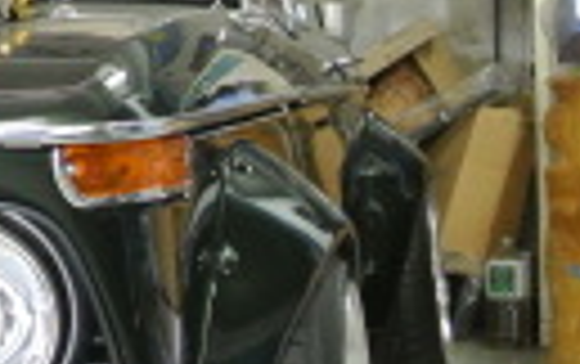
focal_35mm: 134
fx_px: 2121
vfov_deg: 9.8
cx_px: -315
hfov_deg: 14.4
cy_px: 72
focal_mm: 12.2
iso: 800
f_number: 3.8
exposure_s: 1/40
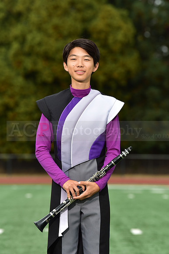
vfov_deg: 11.7
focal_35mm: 175
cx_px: 84
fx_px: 1231
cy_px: 127
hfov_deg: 7.9
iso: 500
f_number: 5
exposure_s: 1/250
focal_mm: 175
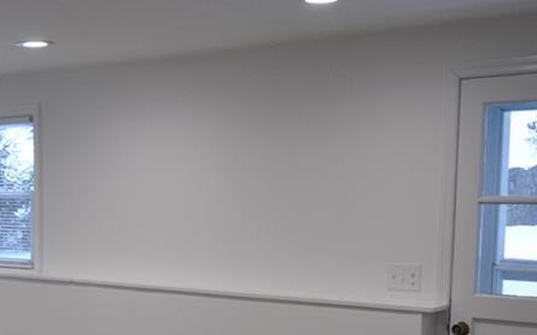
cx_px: 31
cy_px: 331
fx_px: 1070
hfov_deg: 27.0
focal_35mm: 73
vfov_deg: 17.4
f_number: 4
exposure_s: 1/60
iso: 560
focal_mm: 21
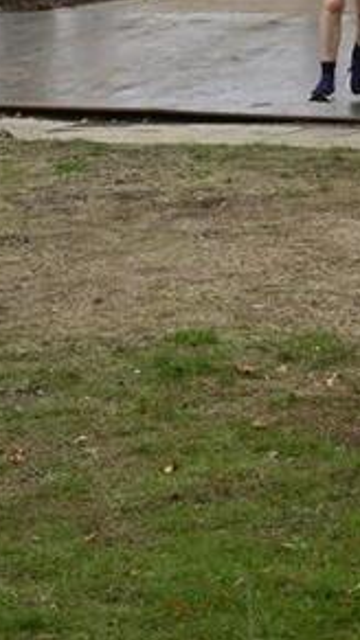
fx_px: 2294
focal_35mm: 135
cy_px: 32
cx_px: 176
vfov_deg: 15.7
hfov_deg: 9.0
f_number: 7.1
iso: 400
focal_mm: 38
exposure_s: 1/320
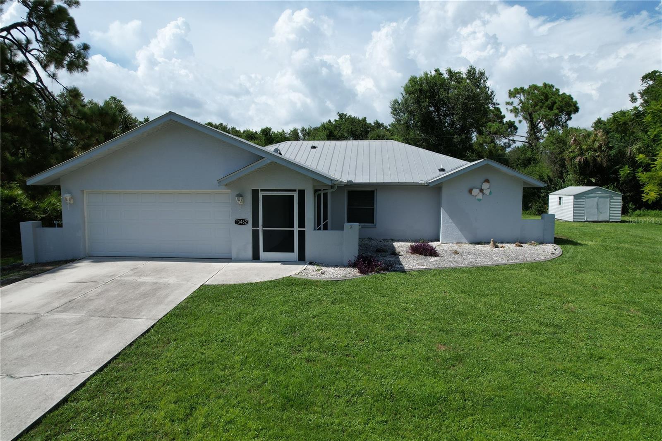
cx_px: 331
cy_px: 220
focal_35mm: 22
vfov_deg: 57.2
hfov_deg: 78.6
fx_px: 404
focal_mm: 8.38
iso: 110
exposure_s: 1/2500
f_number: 2.8
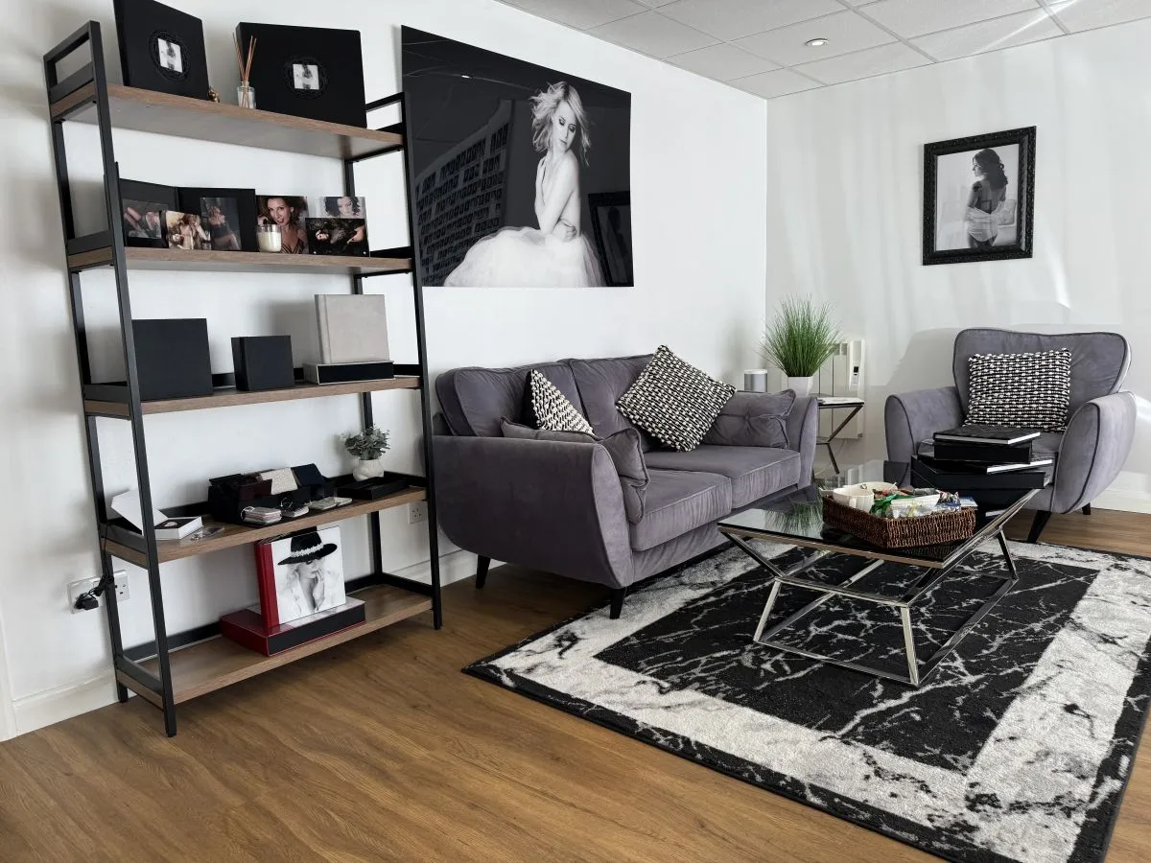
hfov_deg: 71.6
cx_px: 576
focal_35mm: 24
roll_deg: +2.1
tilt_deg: -7.4
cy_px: 432
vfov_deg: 56.8
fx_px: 798
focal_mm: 6.76
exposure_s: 1/148
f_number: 1.78
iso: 64
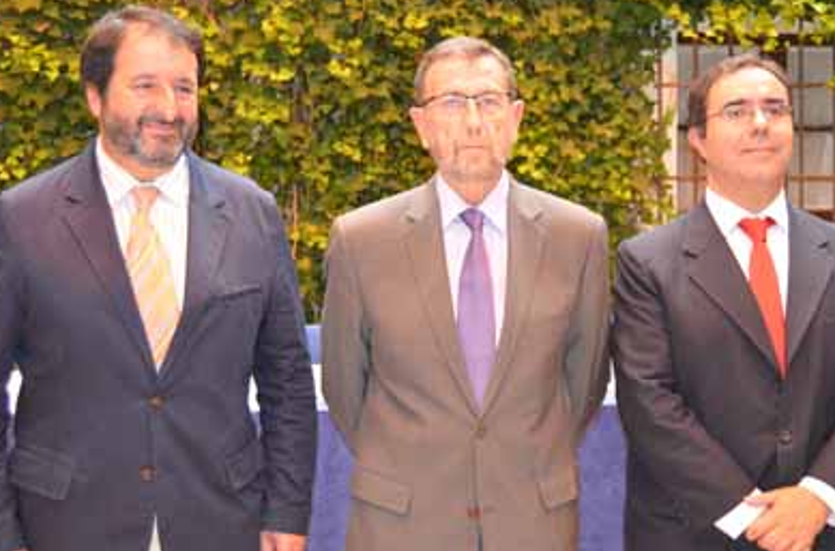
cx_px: 470
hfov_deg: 36.9
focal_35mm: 54
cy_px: 237
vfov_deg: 24.9
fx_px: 1249
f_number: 4
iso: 1100
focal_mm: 28
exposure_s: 1/60
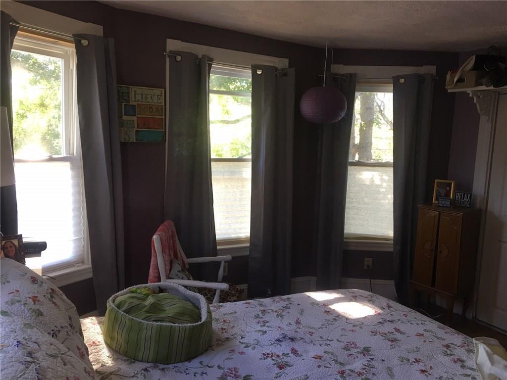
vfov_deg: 48.2
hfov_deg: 61.7
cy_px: 190
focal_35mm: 29
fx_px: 425
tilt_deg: -6.3
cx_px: 254
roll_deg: -2.1
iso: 32
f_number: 2.2
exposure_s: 1/30
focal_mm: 4.15
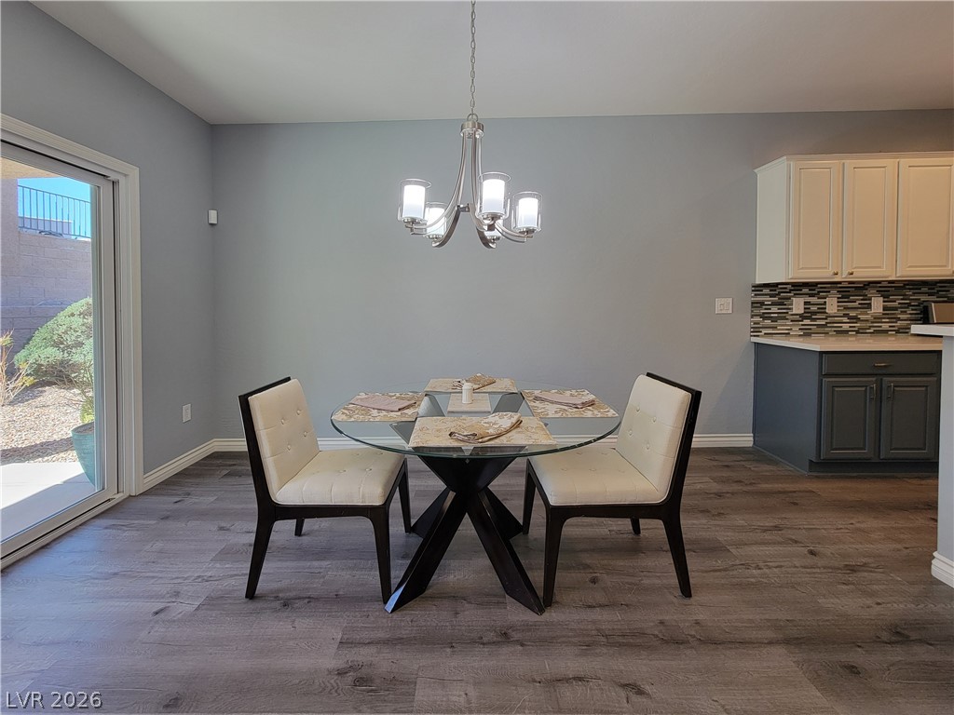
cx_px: 477
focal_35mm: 13
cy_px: 358
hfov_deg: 106.2
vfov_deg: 89.9
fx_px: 358
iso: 100
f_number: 2.2
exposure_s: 1/60
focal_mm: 2.2
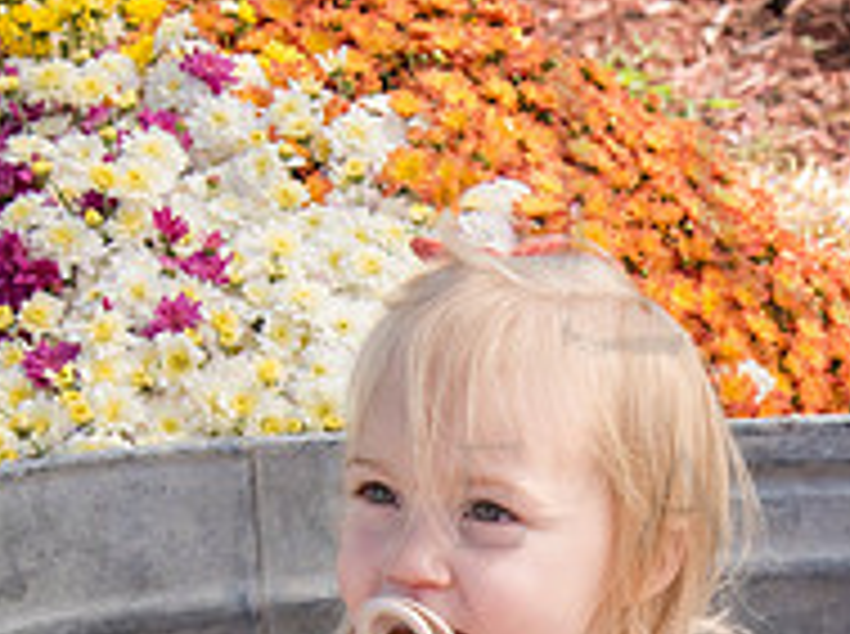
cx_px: 859
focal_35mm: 142
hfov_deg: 13.7
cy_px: 717
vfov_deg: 10.3
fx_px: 3480
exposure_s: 1/500
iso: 400
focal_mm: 48
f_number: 8
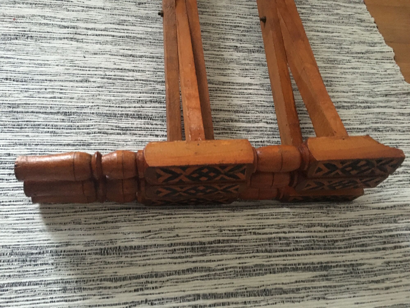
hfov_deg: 61.7
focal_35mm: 29
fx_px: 343
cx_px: 205
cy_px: 154
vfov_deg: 48.2
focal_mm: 4.15
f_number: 2.2
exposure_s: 1/17
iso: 320
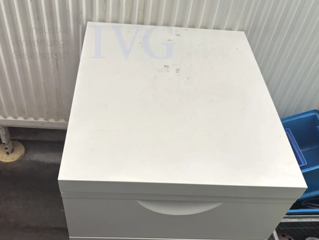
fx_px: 332
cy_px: 158
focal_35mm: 36
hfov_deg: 51.3
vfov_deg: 39.2
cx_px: 142
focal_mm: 5.96
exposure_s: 1/121
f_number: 1.6
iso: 100
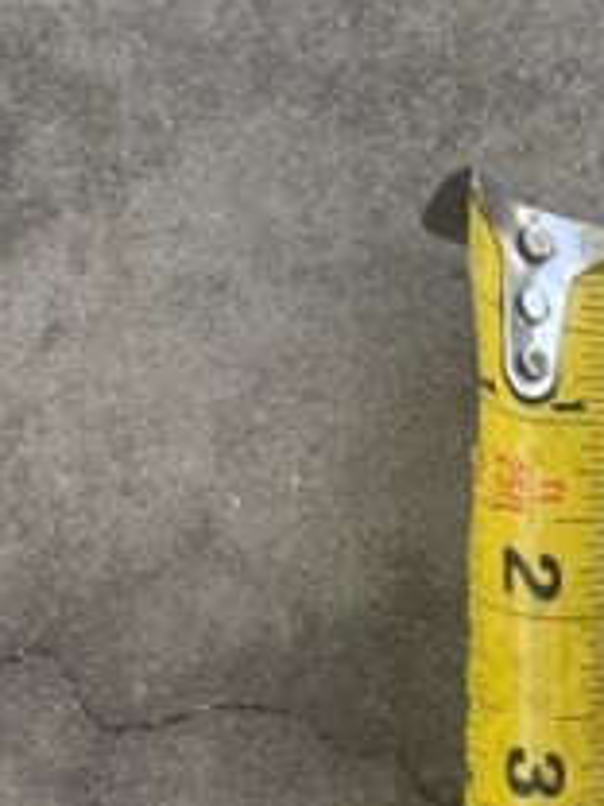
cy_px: 1453
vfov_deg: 16.4
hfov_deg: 13.4
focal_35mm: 100
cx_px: 1061
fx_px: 2326
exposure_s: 1/740
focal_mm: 5.1
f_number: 1.6
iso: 32
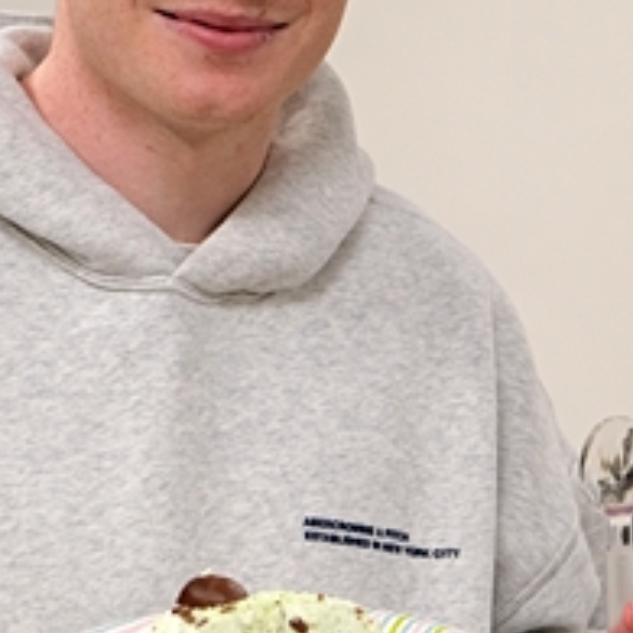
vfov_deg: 11.3
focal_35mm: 154
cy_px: 211
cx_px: 383
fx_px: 3186
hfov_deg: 11.3
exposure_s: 1/125
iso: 800
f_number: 4
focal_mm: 39
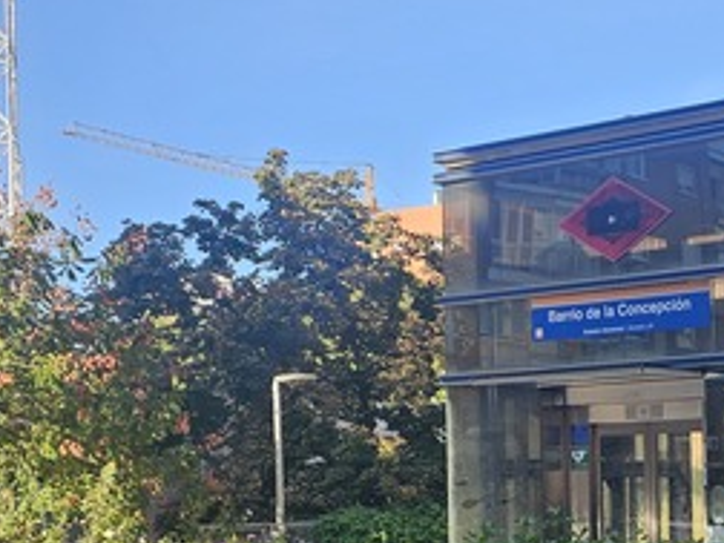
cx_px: 721
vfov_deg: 19.8
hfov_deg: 25.4
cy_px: 477
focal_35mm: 73
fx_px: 1527
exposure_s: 1/257
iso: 10
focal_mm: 6.3
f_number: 1.7
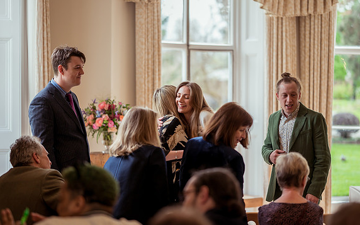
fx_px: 863
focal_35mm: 88
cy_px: 109
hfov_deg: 23.6
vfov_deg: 14.8
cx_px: 181
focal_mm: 85
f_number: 1.8
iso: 280
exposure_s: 1/1000
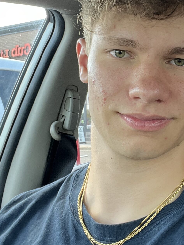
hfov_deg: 23.6
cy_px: 81
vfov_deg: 31.4
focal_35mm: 61
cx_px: 150
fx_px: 432
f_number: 2.2
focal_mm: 2.71
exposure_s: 1/121
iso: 80
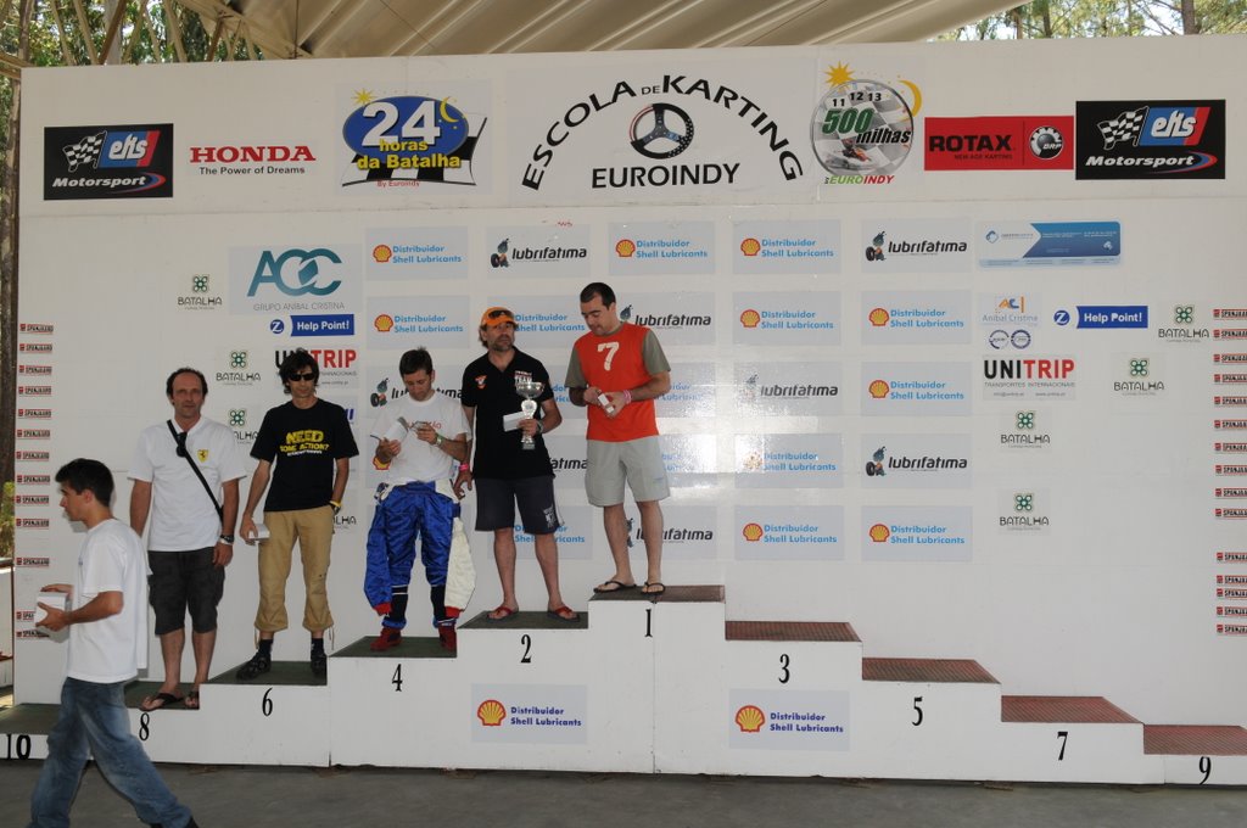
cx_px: 624
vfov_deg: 39.9
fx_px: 1142
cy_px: 414
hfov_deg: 57.3
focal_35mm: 33
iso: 200
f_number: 8
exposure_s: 1/60
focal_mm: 22
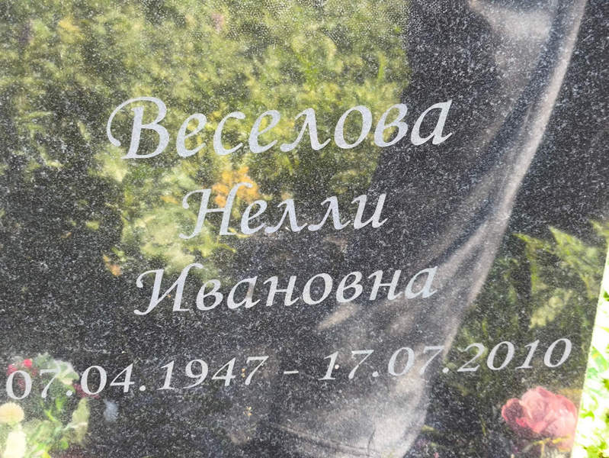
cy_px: 229
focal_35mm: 50
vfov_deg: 29.1
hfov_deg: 38.2
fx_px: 880
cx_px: 304
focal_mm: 4.71
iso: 80
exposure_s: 1/50
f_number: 1.7
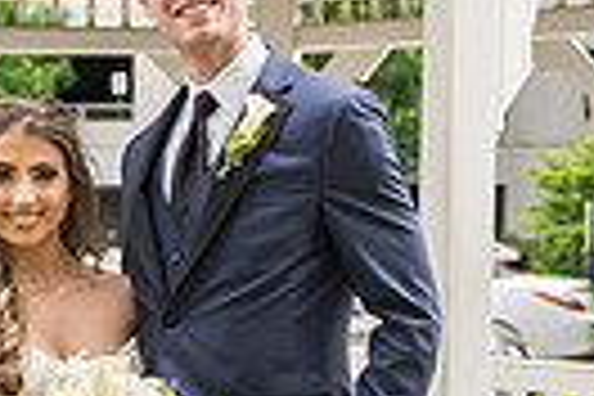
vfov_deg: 11.0
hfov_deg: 16.6
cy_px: 421
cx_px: 166
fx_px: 2029
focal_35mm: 123
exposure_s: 1/500
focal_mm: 28
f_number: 2.8
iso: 100
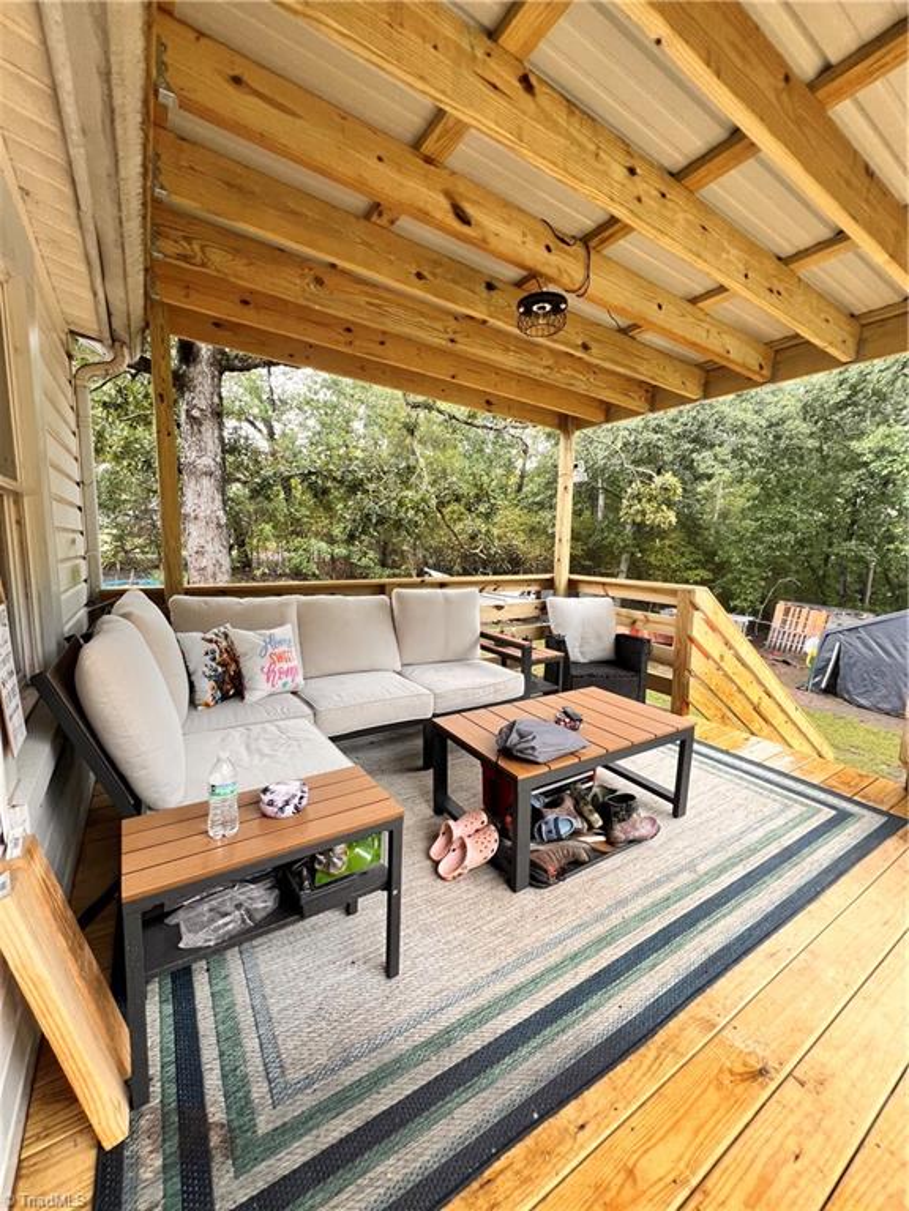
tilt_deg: -6.9
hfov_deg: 89.9
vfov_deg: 106.2
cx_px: 454
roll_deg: -1.2
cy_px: 606
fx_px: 455
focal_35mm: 13
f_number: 1.8
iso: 100
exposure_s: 1/99
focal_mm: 1.57
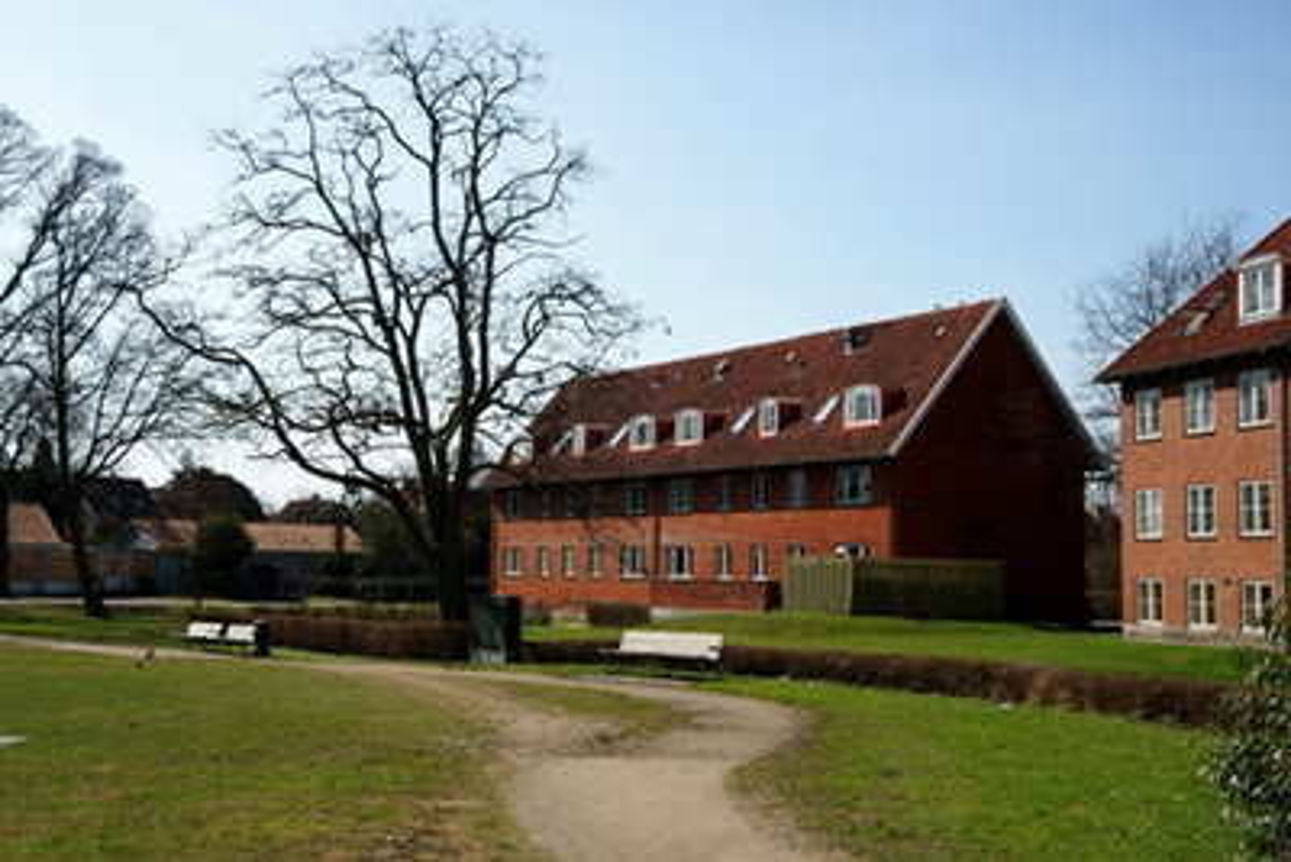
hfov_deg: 43.6
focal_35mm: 45
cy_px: 431
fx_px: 1614
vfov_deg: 29.9
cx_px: 646
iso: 100
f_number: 14
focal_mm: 45
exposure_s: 1/80
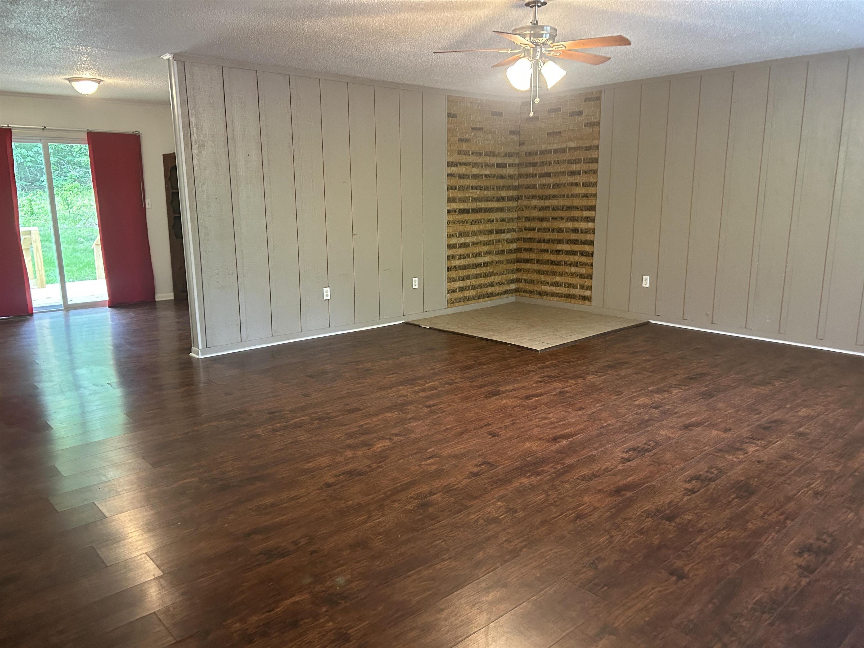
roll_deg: +1.4
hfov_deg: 67.3
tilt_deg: -12.2
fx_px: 649
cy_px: 324
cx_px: 432
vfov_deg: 53.1
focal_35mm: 26
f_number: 1.5
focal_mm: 5.7
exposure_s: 1/60
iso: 500
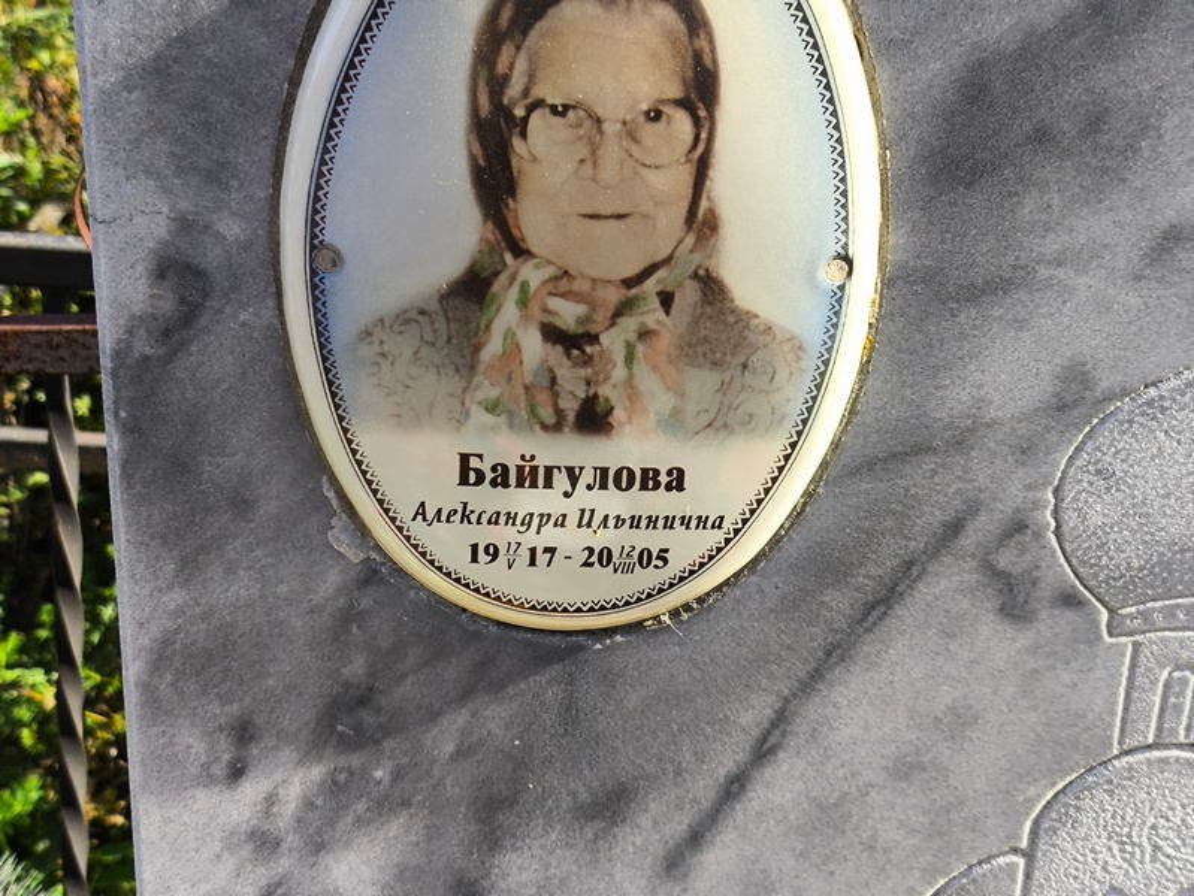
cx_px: 597
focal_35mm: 50
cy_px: 448
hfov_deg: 38.2
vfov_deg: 29.1
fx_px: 1725
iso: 50
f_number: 1.7
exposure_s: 1/532
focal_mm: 4.71
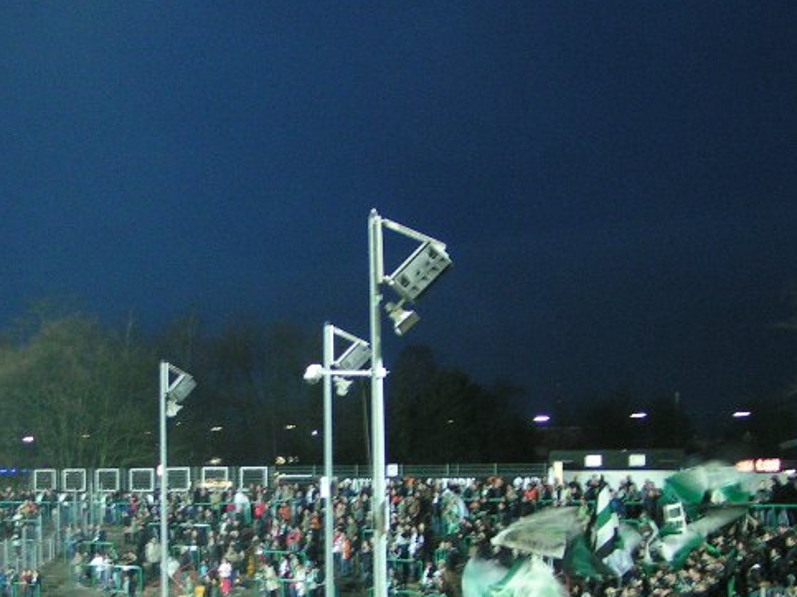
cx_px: 233
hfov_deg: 30.4
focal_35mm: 63
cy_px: 422
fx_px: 1450
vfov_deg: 23.1
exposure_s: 1/6
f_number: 2.8
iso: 200
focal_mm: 5.8
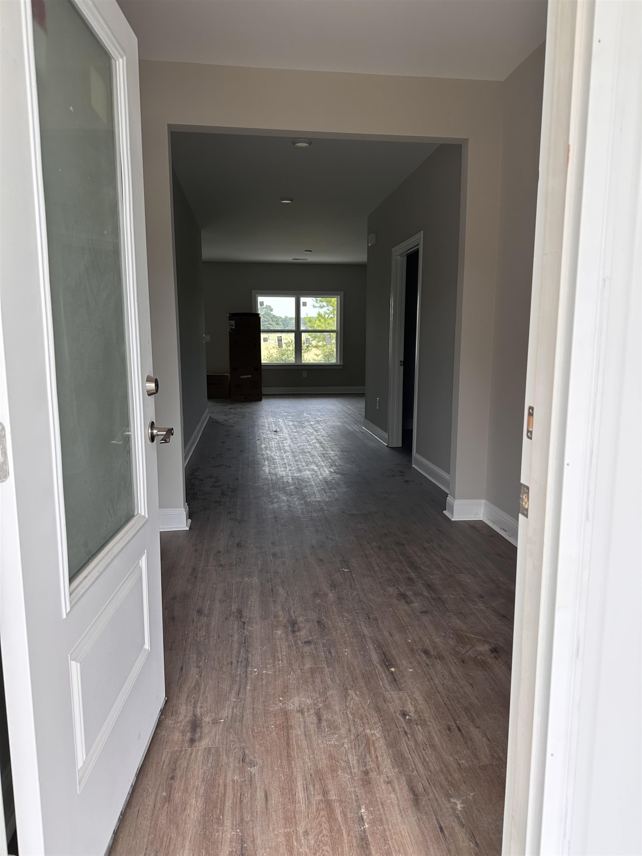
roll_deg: -1.3
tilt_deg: -7.8
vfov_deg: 71.6
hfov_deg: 56.8
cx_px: 321
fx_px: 593
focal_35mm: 24
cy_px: 428
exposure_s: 1/284
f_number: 1.78
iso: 80
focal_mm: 6.86
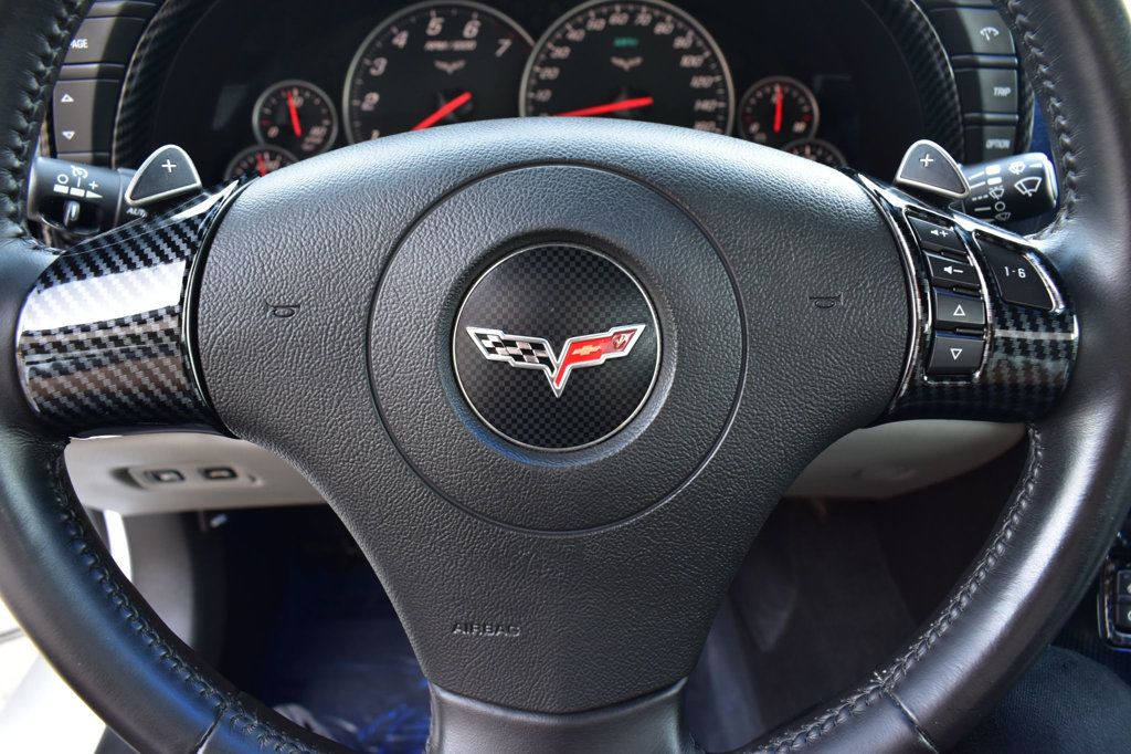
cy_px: 377
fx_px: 848
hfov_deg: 67.4
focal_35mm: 27
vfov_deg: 47.9
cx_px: 566
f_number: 6.3
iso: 560
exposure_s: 1/15
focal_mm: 18
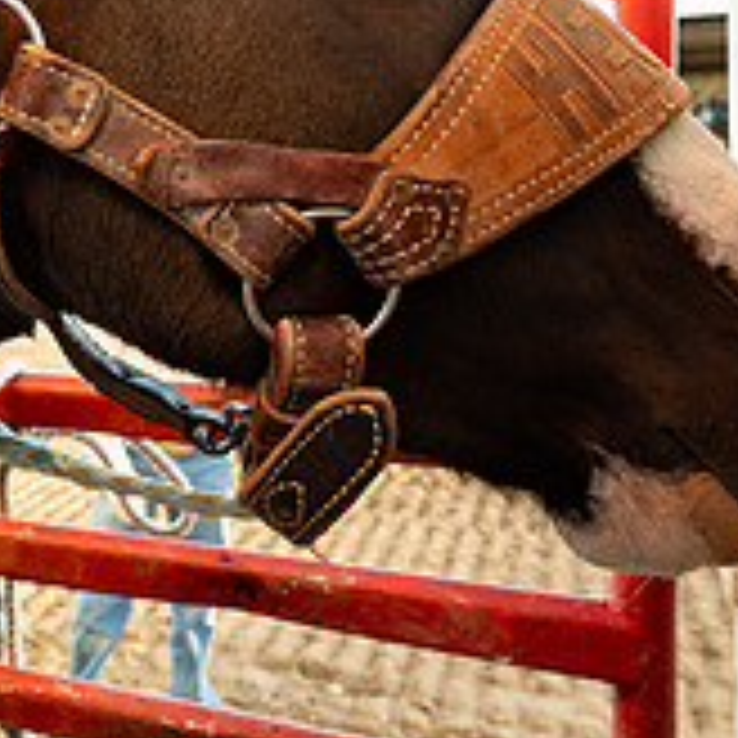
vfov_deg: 39.3
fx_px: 1013
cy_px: 214
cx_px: -54
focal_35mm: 42
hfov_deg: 35.0
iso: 250
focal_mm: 14
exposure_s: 1/250
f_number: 4
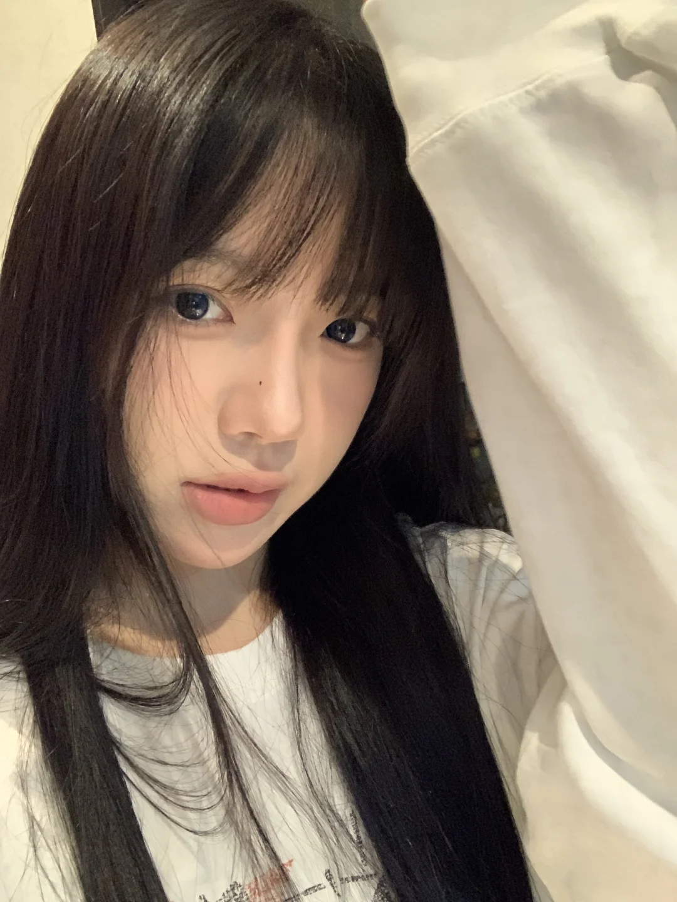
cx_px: 338
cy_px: 451
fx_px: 834
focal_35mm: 32
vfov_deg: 56.8
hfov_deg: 44.2
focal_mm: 2.87
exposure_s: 1/15
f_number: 2.2
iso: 800
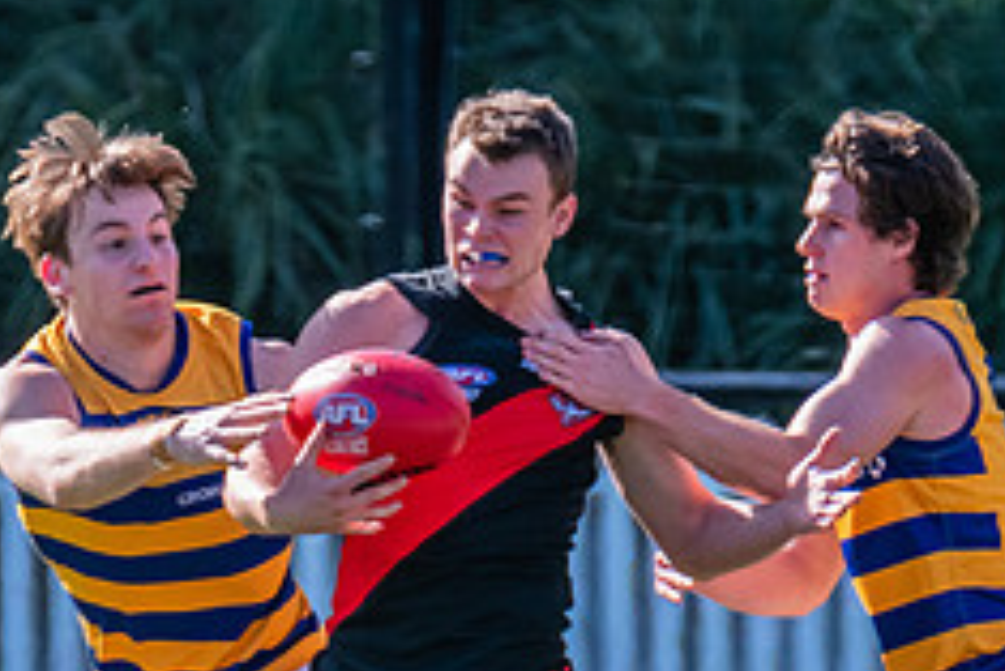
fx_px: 49050
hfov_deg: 1.2
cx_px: 60
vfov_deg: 0.8
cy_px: 740
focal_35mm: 1756
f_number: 10
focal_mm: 460
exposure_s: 1/1000
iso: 800
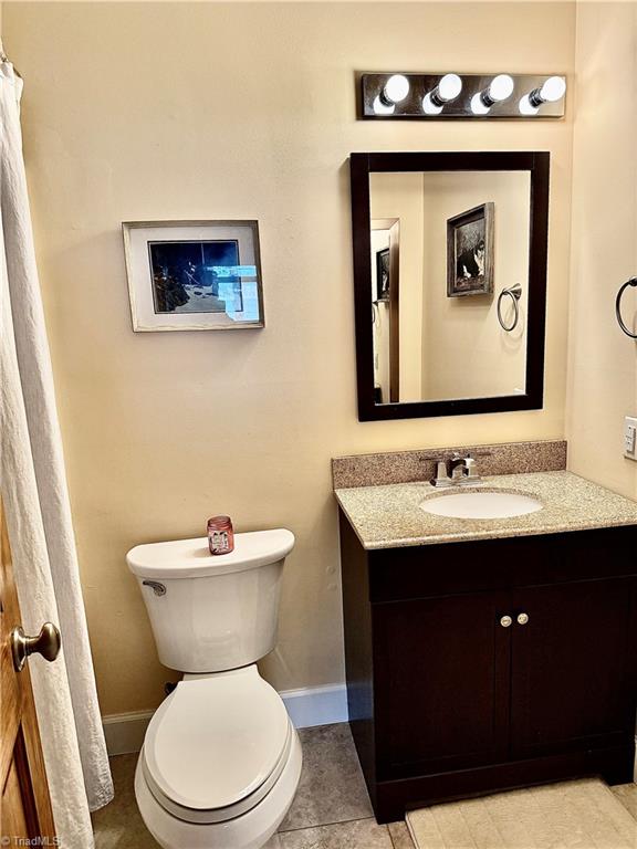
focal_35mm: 24
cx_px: 318
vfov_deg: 71.6
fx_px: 589
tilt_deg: -10.9
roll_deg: +2.5
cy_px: 424
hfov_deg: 56.8
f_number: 1.78
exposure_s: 1/158
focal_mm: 6.76
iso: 160
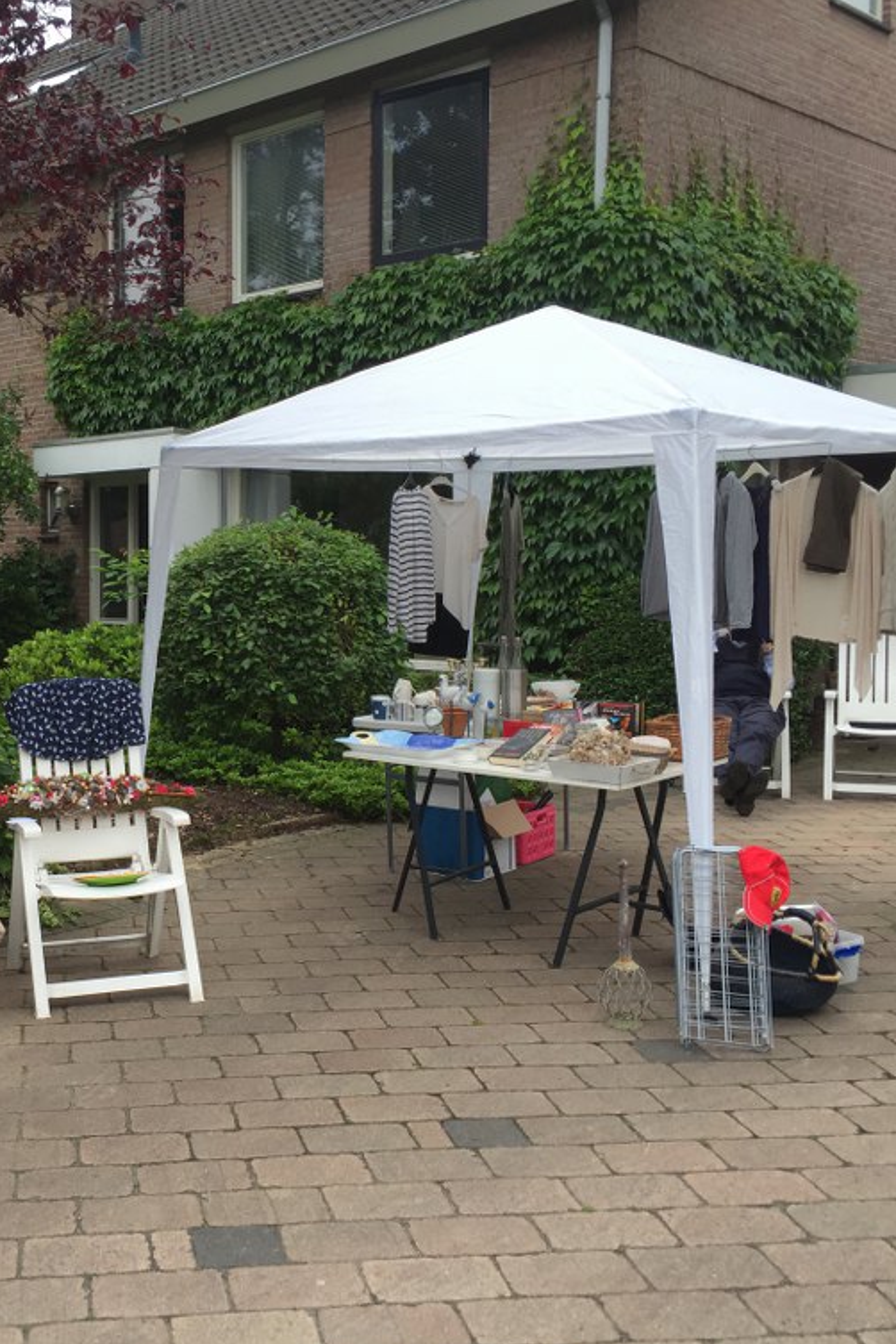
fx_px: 1531
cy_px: 678
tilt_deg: -2.9
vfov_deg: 47.4
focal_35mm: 41
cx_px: 125
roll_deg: -0.2
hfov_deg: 31.4
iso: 32
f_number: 2.2
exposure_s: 1/439
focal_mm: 4.15
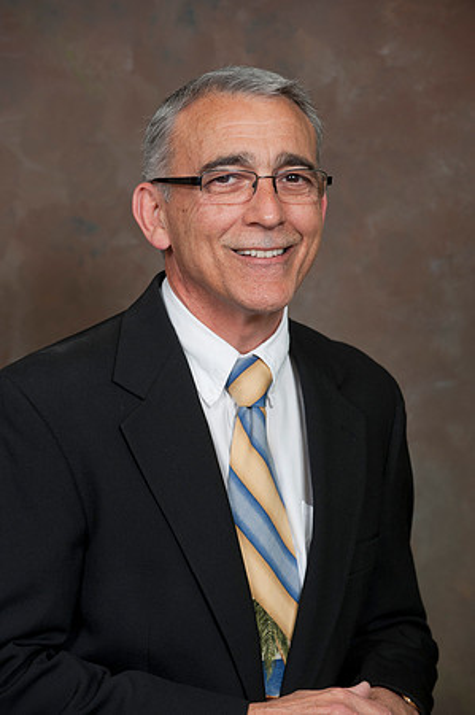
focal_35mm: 150
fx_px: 2975
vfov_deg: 13.7
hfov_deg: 9.1
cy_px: 358
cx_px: 238
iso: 320
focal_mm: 150
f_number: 5.6
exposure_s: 1/125
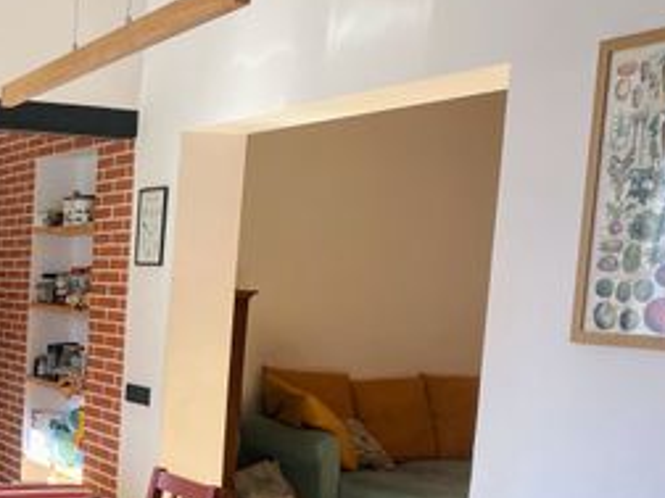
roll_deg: -2.4
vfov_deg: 23.1
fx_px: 1191
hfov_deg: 28.9
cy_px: 432
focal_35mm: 62
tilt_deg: -7.5
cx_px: -26
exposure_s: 1/121
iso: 50
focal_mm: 4.25
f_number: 1.8
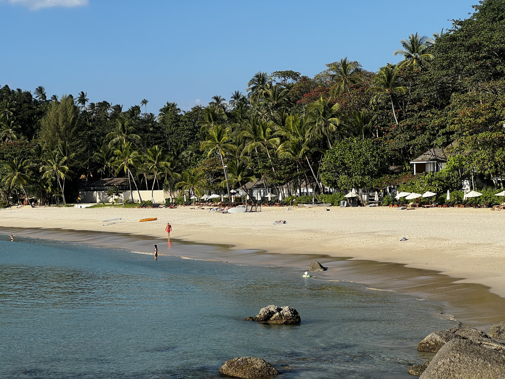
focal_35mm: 77
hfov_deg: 25.3
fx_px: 1123
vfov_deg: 19.1
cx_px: 252
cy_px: 190
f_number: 2.8
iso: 32
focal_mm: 9
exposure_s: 1/713
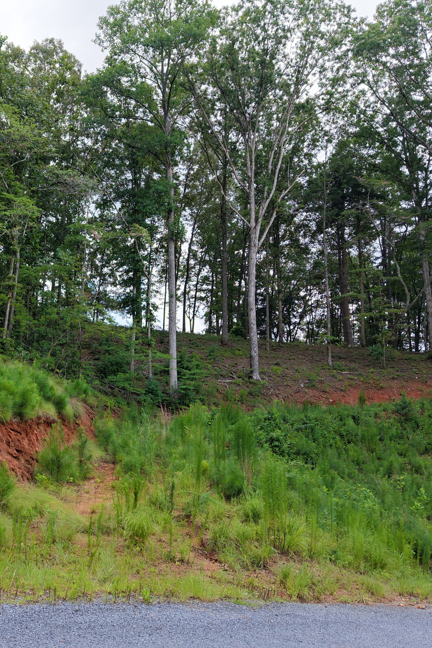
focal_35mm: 34
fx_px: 612
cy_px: 330
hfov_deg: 37.5
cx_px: 85
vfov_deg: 55.8
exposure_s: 1/640
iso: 100
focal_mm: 8.67
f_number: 1.8
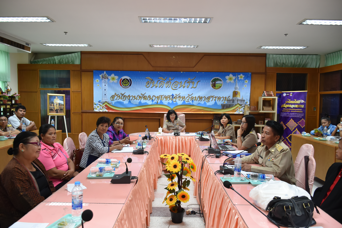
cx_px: 171
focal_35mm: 27
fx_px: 256
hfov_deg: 67.4
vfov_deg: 47.9
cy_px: 114
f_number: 4
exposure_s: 1/60
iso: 800
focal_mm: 18
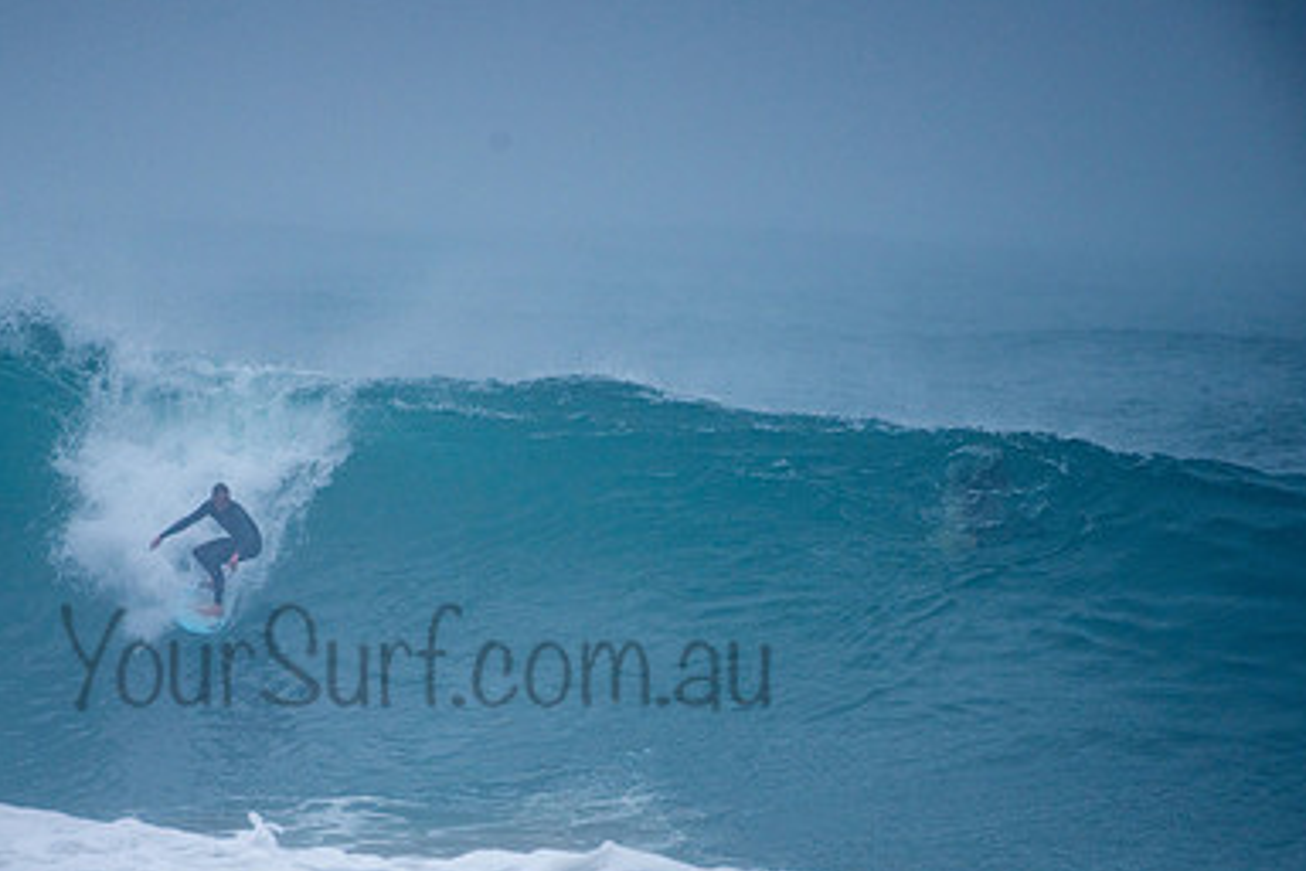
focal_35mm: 756
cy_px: 628
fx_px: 27424
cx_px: 412
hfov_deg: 2.7
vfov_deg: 1.8
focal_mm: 500
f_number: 5.6
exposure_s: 1/1000
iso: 250
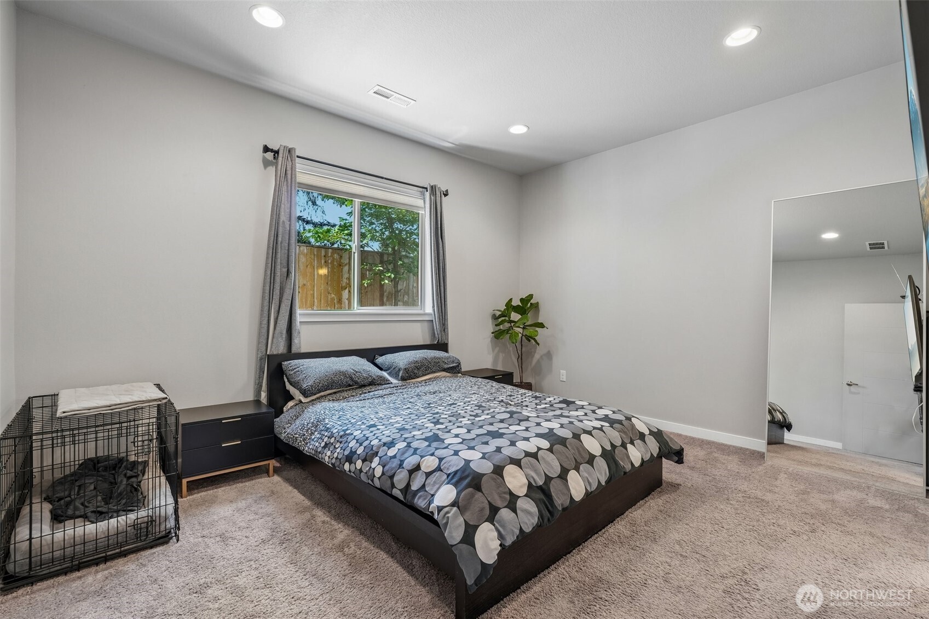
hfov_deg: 96.7
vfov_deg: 73.7
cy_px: 310
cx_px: 464
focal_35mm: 16
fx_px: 413
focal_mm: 16
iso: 400
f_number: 8
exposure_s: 1/6
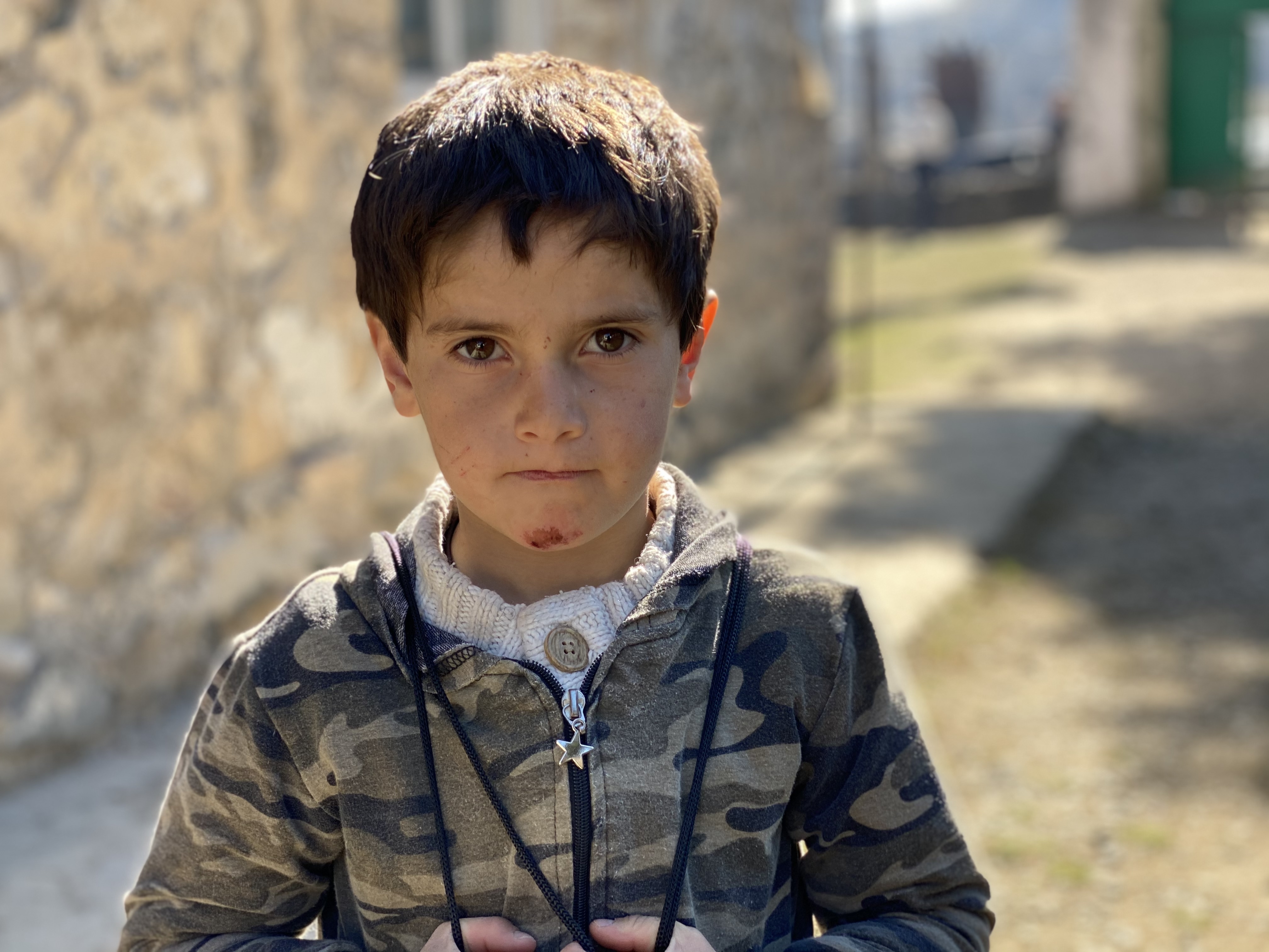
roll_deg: +1.3
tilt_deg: -10.3
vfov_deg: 28.0
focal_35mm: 52
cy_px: 476
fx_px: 1906
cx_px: 634
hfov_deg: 36.8
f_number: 2
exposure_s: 1/189
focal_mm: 6
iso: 20
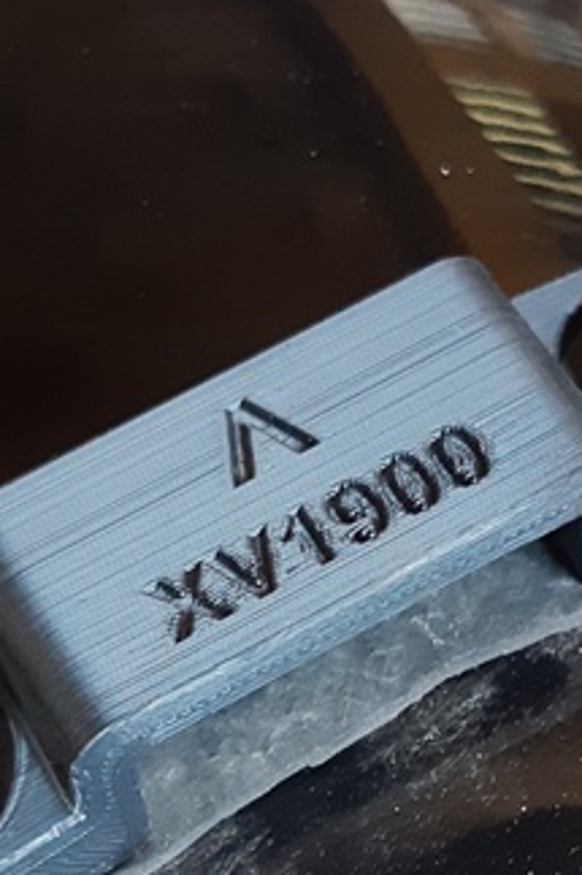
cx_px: 282
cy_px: 517
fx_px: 1626
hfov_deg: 20.3
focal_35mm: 67
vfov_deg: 30.0
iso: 100
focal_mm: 3.93
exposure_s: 1/25
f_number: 1.7
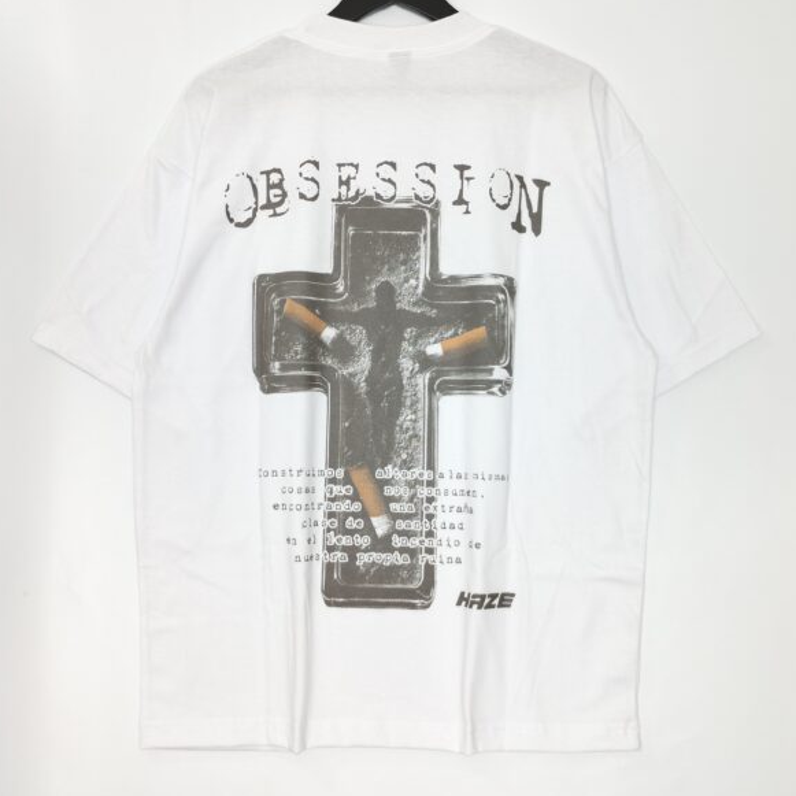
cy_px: 384
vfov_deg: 48.4
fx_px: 885
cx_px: 401
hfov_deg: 48.5
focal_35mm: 34
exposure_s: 1/15
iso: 100
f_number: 1.8
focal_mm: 4.27
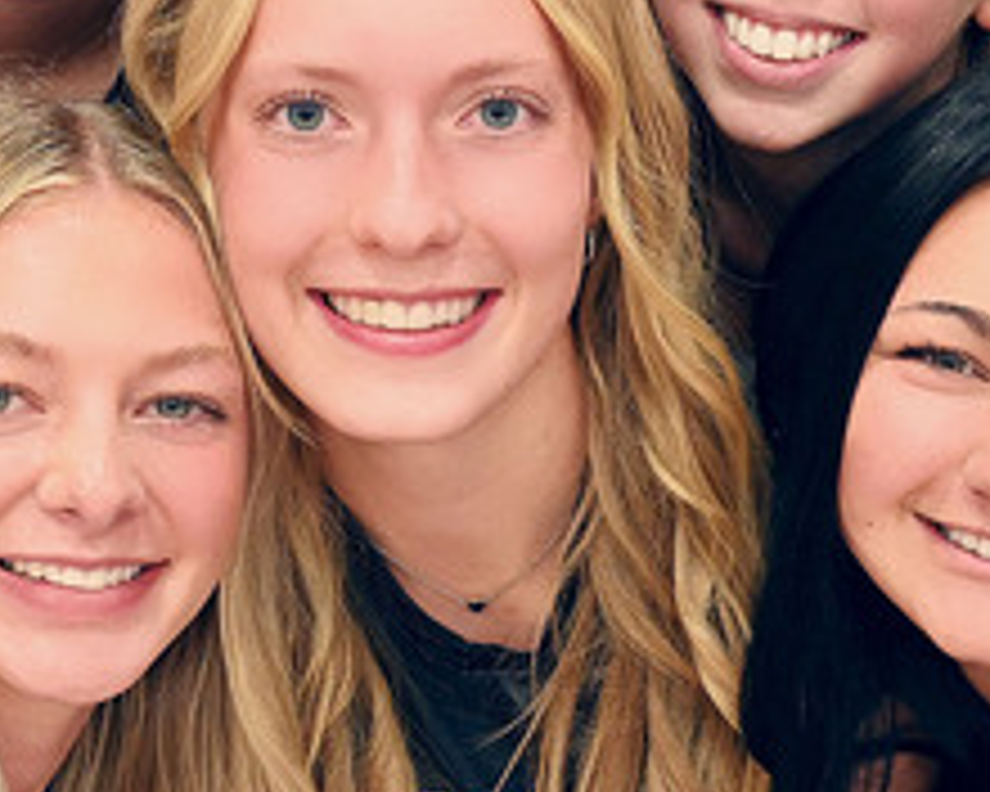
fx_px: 3077
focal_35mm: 105
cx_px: 500
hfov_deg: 18.3
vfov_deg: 14.6
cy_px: 511
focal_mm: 16
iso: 1600
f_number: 3.5
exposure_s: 1/125
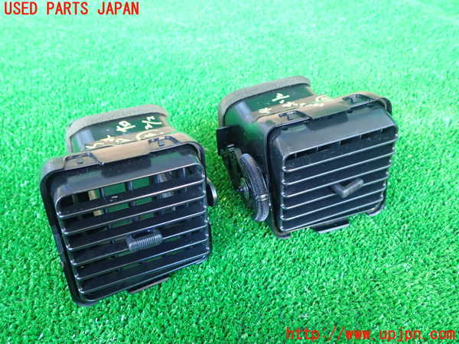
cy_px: 172
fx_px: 424
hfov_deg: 56.8
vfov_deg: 44.2
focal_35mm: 32
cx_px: 230
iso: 640
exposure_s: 1/30
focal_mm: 5.87
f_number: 2.4
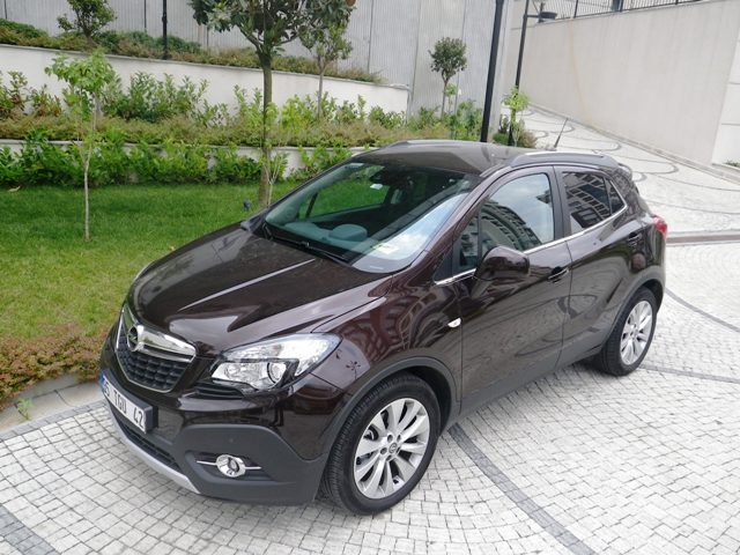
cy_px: 278
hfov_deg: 63.4
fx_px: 599
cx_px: 370
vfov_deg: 49.7
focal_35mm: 28
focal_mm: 5
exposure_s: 1/125
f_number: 3.5
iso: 80
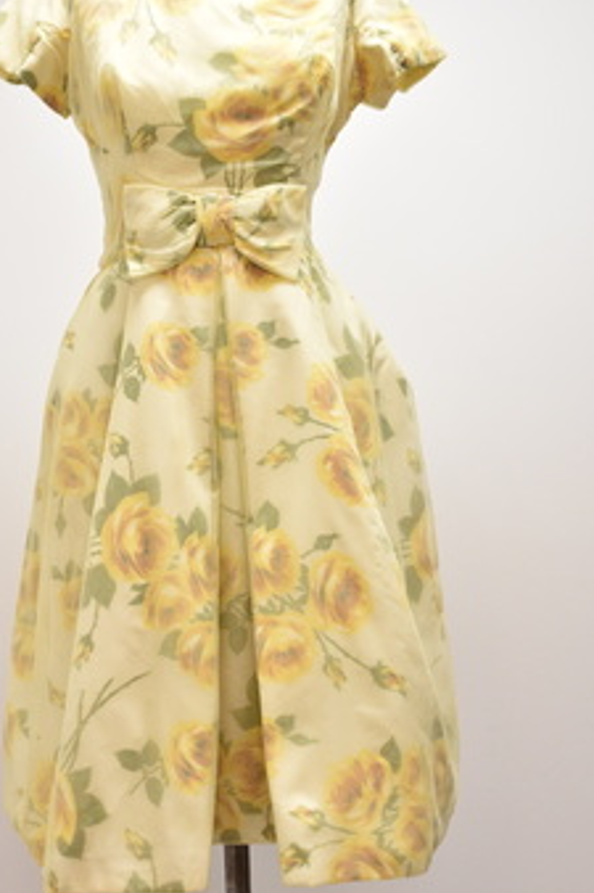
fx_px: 991
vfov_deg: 48.5
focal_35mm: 40
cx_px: 243
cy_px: 446
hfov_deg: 33.3
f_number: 4.5
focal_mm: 20
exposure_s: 1/100
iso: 1000
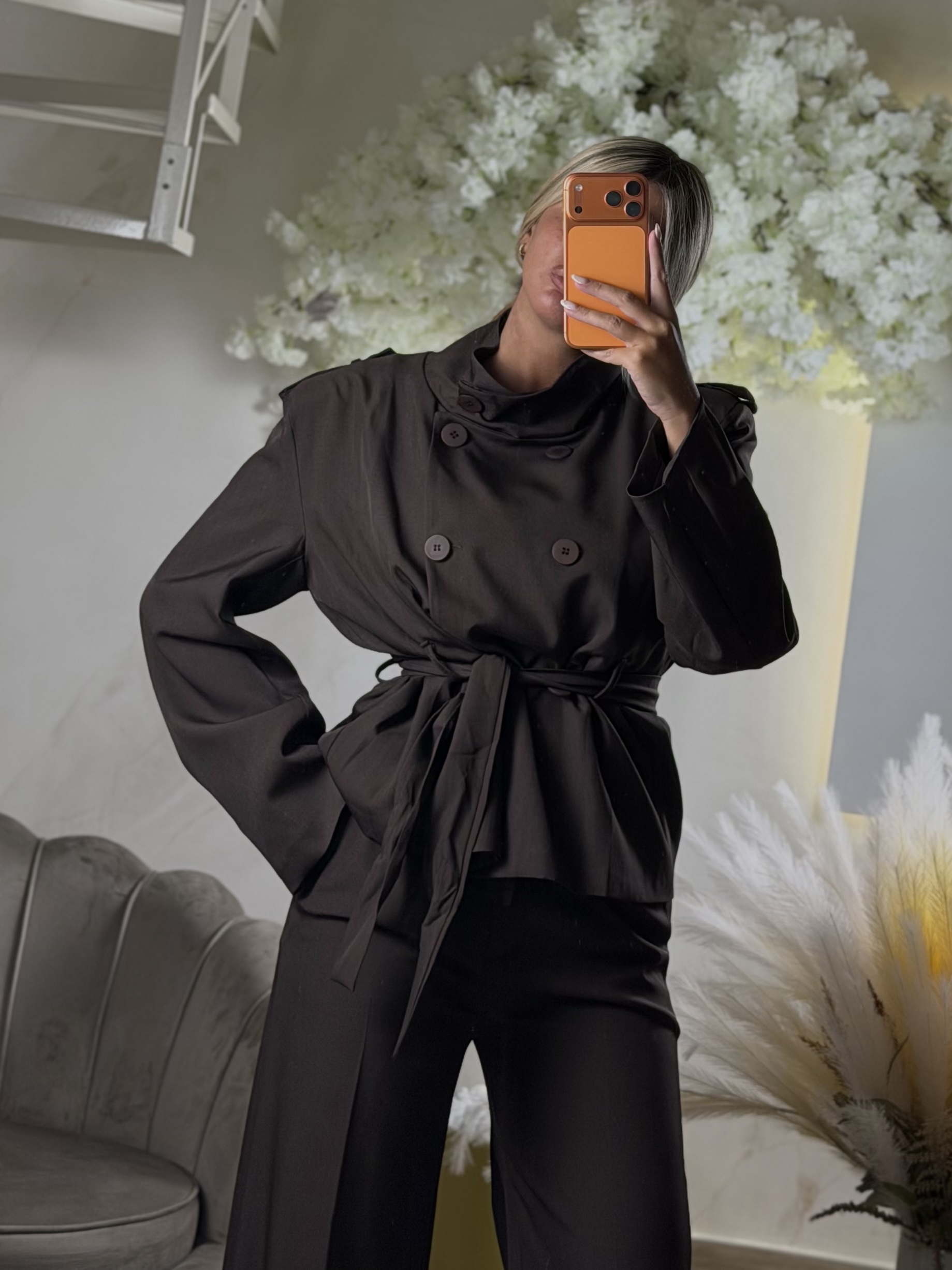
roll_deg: -7.2
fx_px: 1760
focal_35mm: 48
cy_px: 635
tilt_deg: -5.1
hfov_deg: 30.3
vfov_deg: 39.7
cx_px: 476
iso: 100
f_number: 1.78
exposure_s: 1/100
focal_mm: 6.76
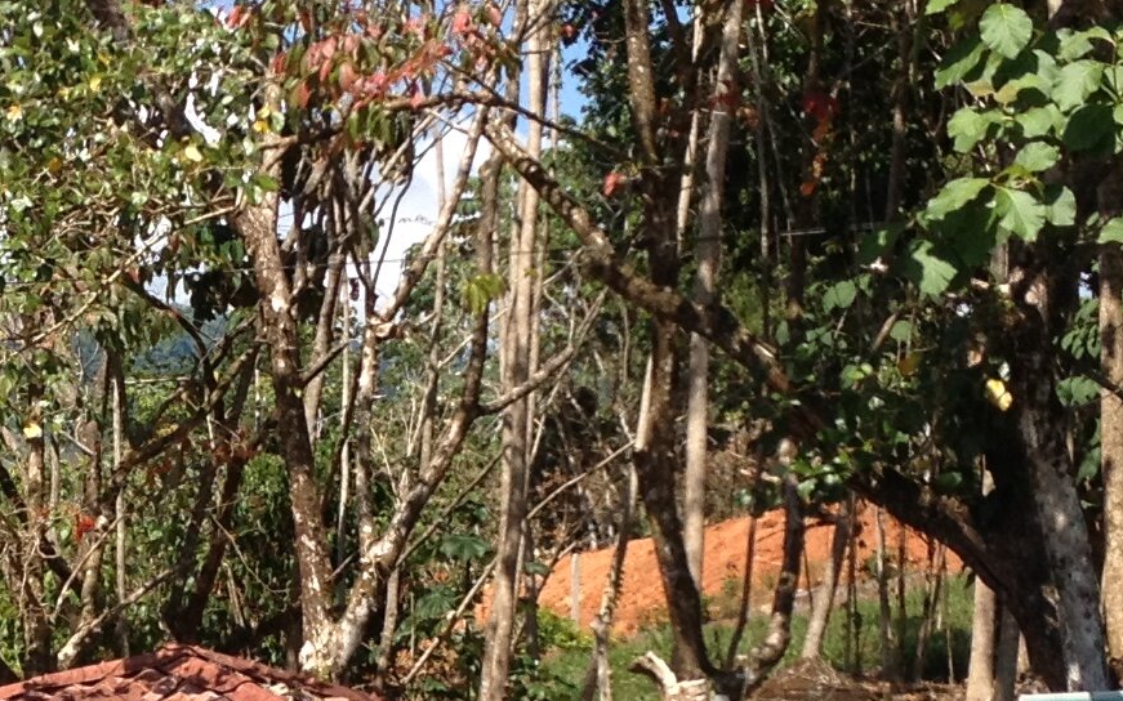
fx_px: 4253
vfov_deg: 9.3
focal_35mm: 139
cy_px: 750
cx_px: 59
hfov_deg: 14.8
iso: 50
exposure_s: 1/1175
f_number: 2.4
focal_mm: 4.28
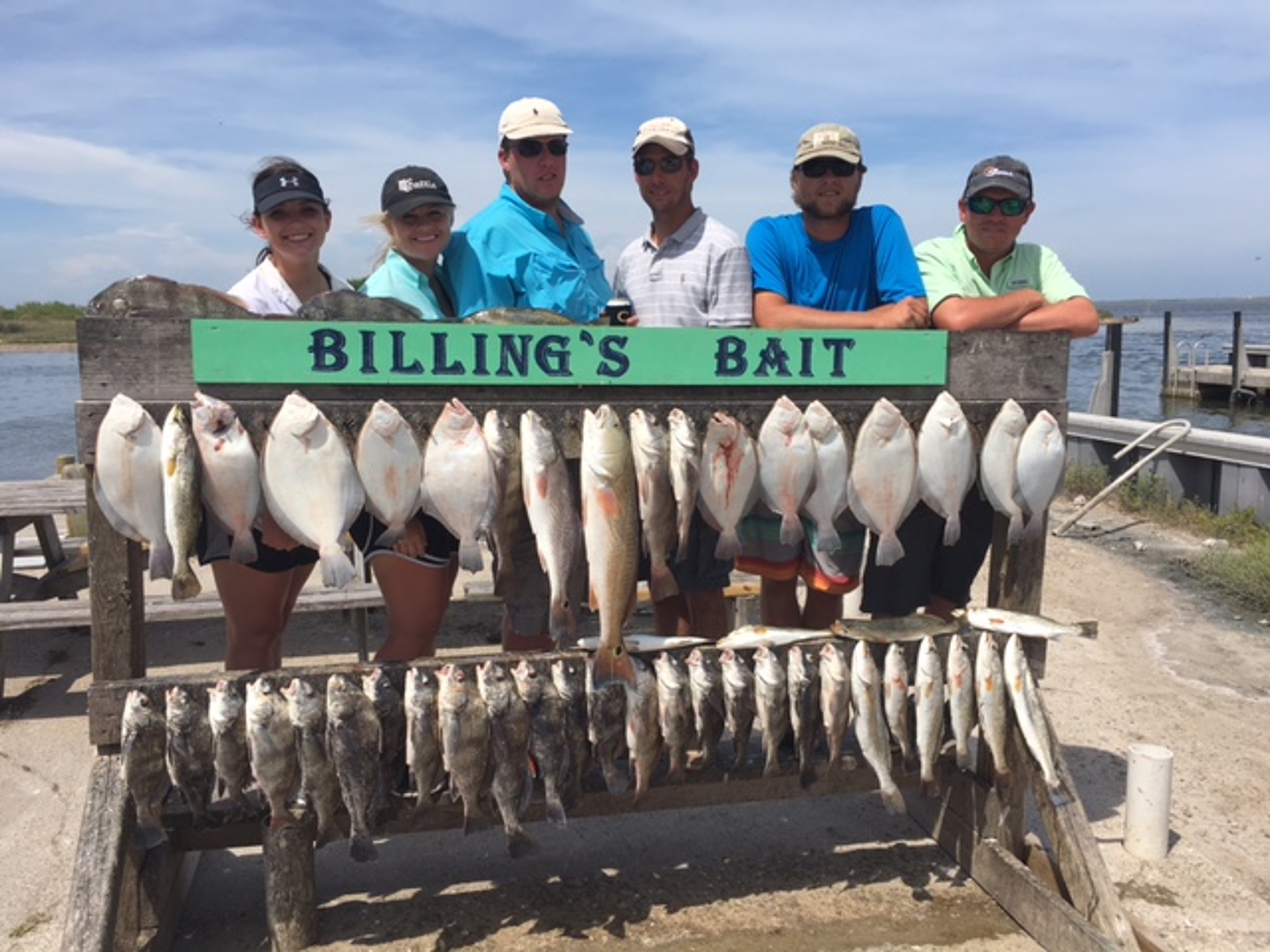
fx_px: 1064
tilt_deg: -6.4
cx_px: 635
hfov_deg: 61.7
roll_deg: +1.8
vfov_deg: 48.2
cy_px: 476
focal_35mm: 29
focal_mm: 4.15
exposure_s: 1/1972
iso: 25
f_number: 2.2
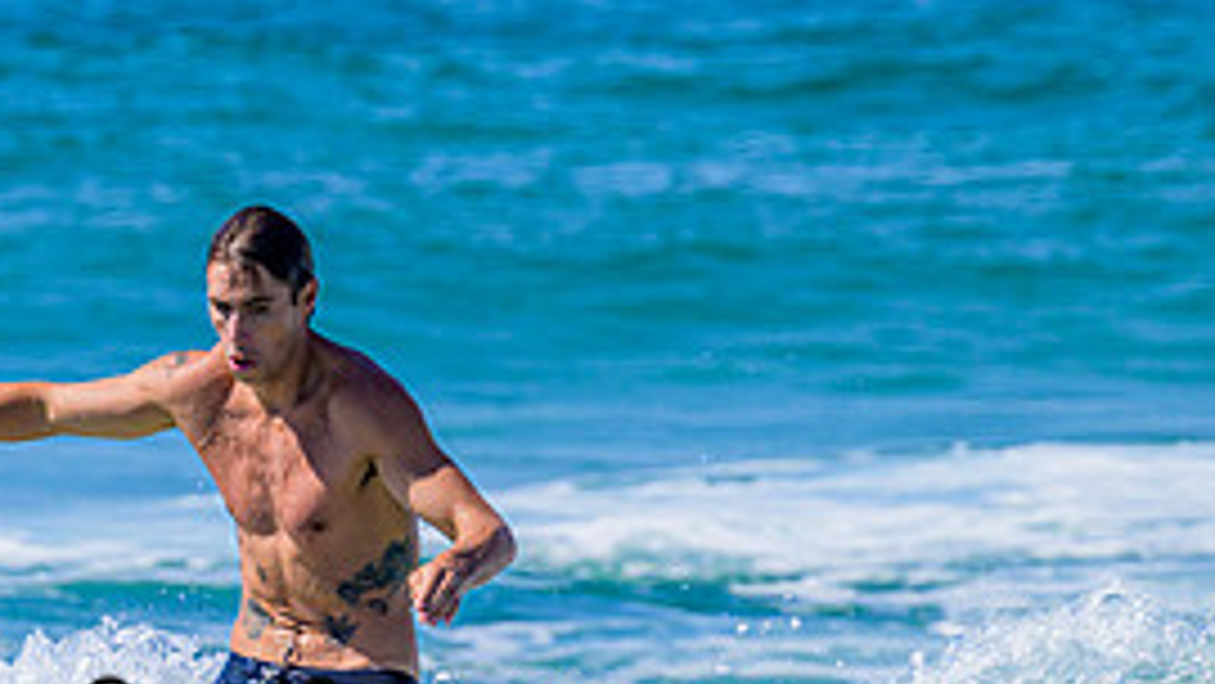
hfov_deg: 1.6
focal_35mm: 1372
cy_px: 709
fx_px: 44210
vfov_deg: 0.9
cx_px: 270
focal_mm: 610
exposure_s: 1/2000
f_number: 11
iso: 640
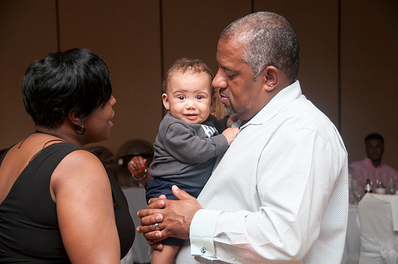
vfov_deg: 14.7
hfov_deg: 21.9
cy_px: 132
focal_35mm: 93
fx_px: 1027
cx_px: 199
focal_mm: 62
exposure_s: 1/125
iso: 400
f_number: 5.6
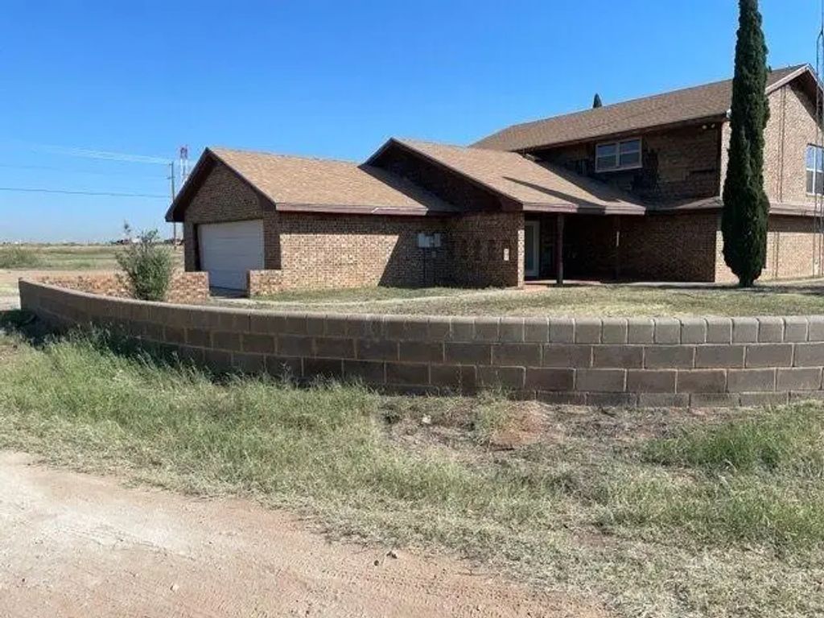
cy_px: 309
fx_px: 619
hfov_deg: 67.3
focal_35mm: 26
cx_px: 412
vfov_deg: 53.1
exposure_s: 1/6135
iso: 32
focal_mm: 4.2
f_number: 1.6
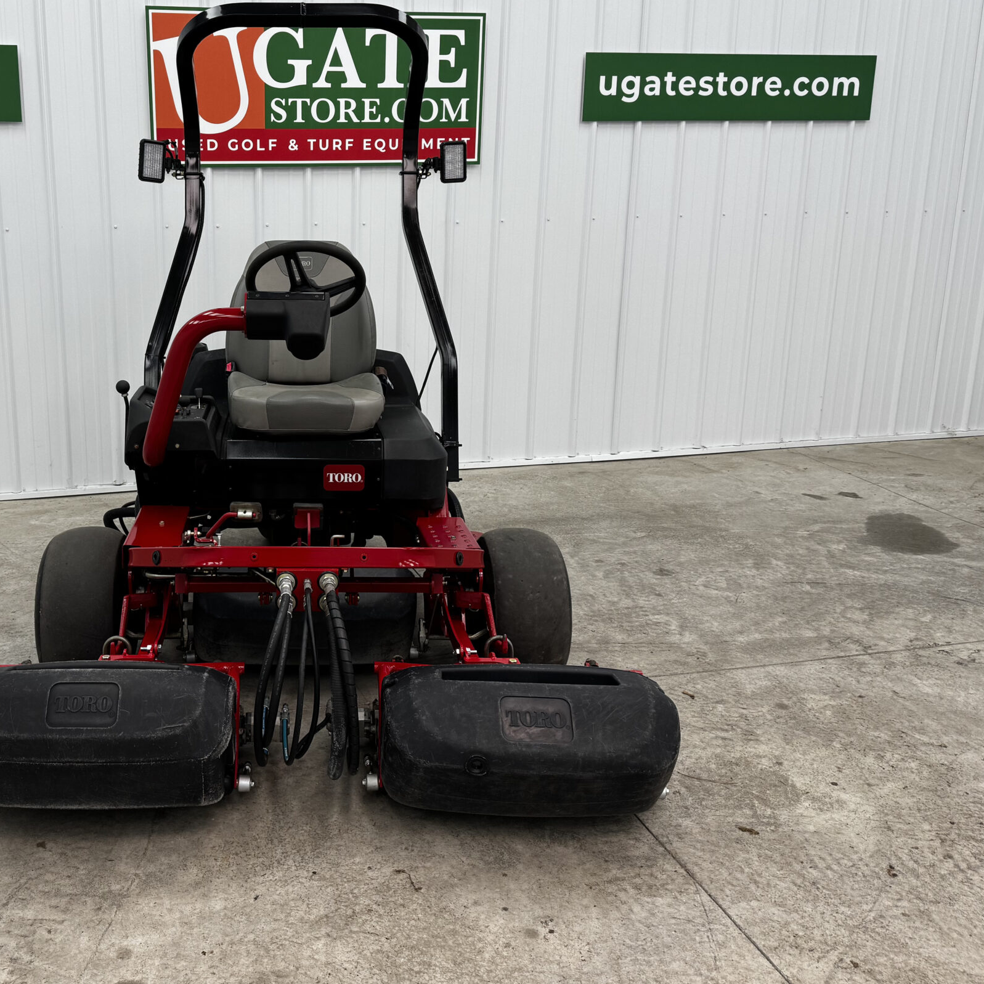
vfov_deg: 48.3
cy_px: 421
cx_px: 287
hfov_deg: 47.2
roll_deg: +0.2
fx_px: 1093
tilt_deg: -14.3
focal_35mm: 34
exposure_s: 1/120
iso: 64
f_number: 1.78
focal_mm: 6.76
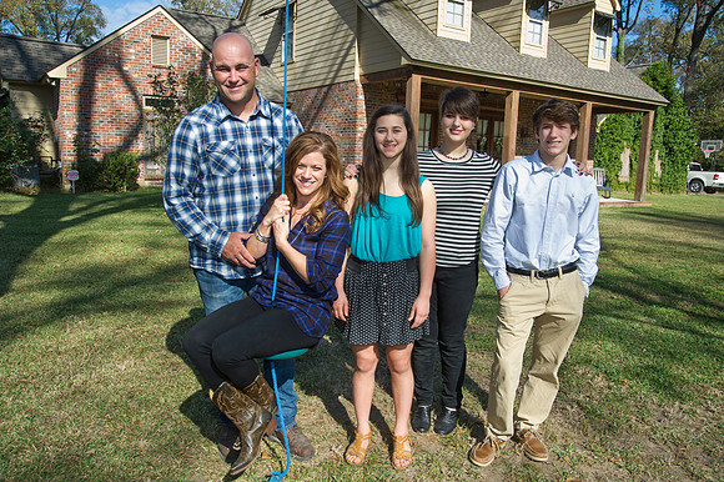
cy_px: 241
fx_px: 563
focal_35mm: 28
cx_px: 362
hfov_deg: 65.5
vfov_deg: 46.4
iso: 400
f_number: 9
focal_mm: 28
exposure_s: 1/250
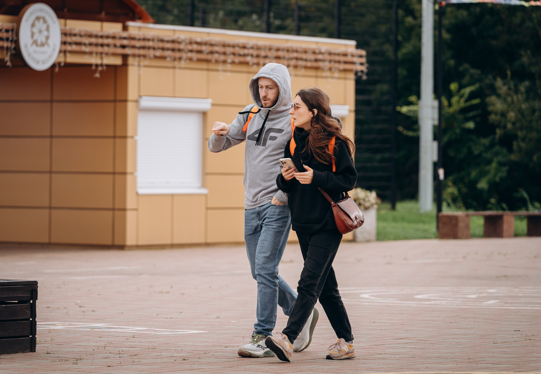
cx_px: 245
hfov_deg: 11.7
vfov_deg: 8.1
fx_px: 2648
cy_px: 176
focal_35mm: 174
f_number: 4
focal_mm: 161
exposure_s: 1/1000
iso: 400
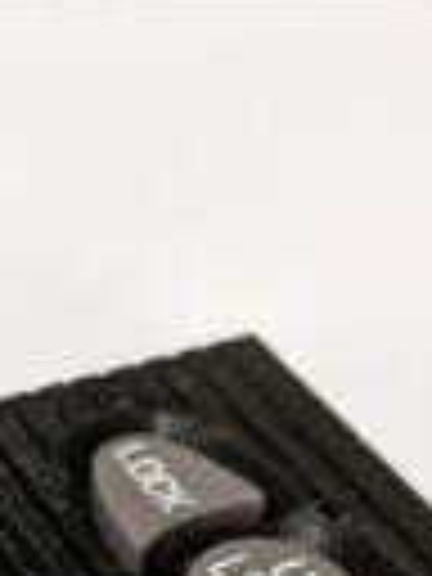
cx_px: 54
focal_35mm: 81
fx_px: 1348
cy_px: 675
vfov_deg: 22.4
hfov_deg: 18.0
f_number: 2
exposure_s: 1/60
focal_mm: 4.67
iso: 297
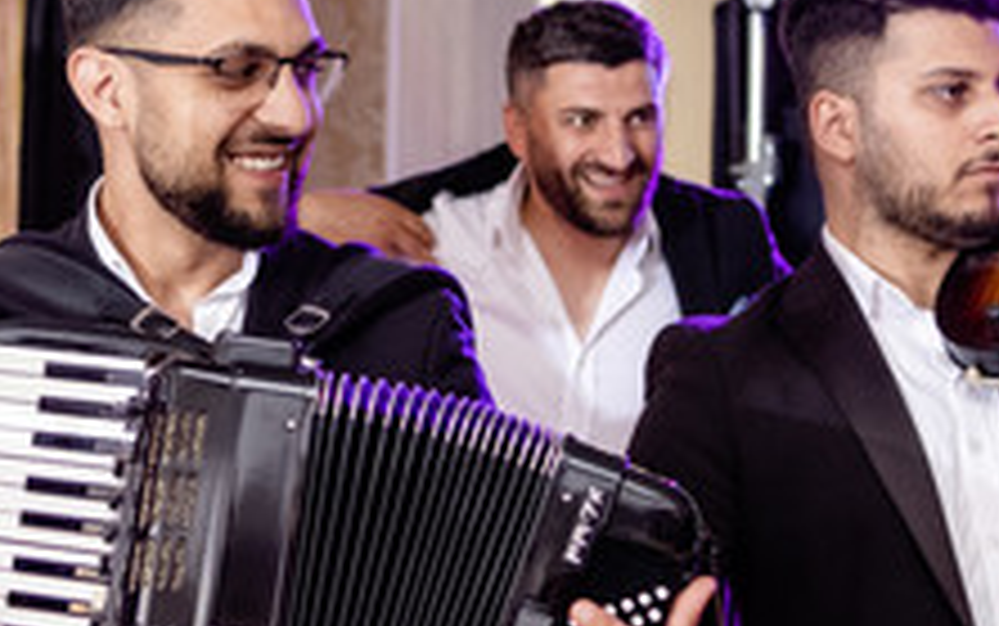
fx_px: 2806
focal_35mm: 103
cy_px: 313
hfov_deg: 20.1
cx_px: 279
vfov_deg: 12.7
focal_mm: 23
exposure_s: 1/200
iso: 1000
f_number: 2
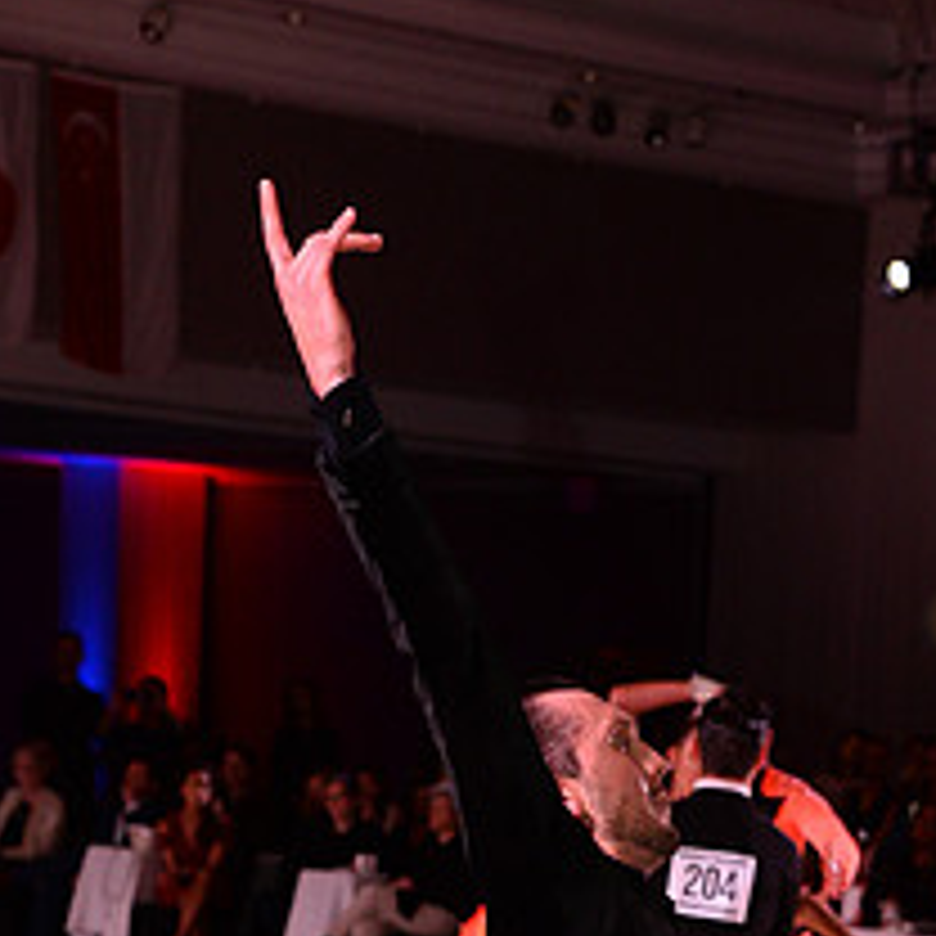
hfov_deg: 10.5
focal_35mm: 166
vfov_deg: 10.3
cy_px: 1242
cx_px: 853
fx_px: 5078
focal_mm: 70
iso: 2500
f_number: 5.6
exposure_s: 1/250
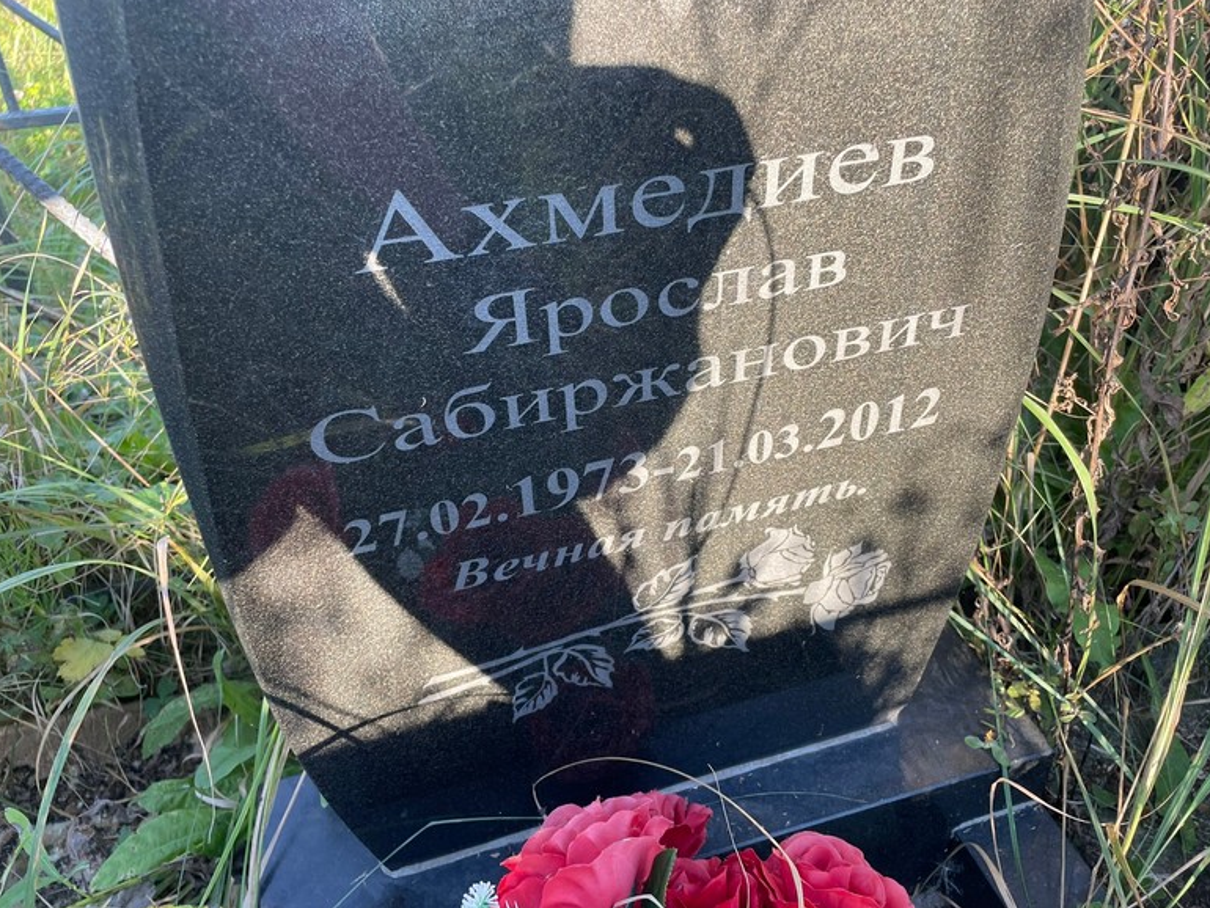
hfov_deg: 65.3
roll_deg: +2.7
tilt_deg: -35.0
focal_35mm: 27
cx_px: 613
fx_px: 944
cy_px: 440
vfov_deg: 51.4
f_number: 1.6
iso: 32
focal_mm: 4.2
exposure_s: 1/154
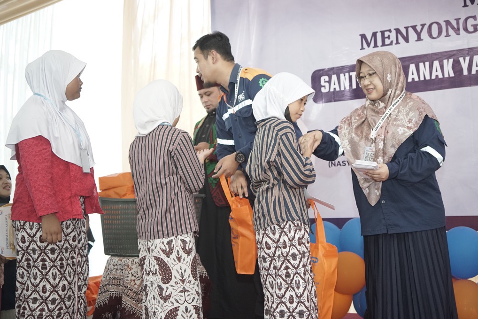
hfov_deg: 44.4
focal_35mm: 44
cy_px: 130
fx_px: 584
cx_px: 261
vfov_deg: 30.5
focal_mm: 35
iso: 1250
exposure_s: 1/320
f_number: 2.8
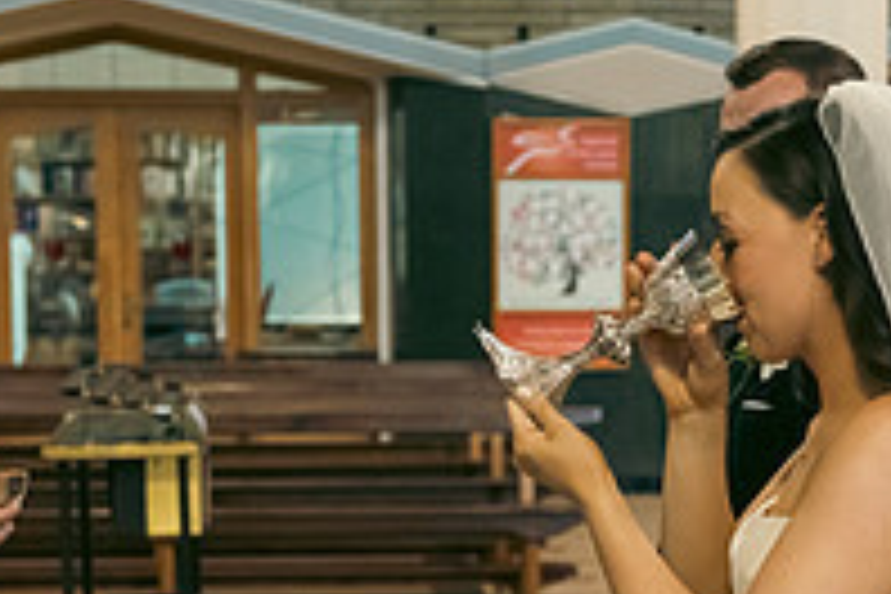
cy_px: 520
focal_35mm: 117
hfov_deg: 17.4
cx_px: 698
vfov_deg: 11.6
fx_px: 2896
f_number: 3.5
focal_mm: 40
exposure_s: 1/160
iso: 1000
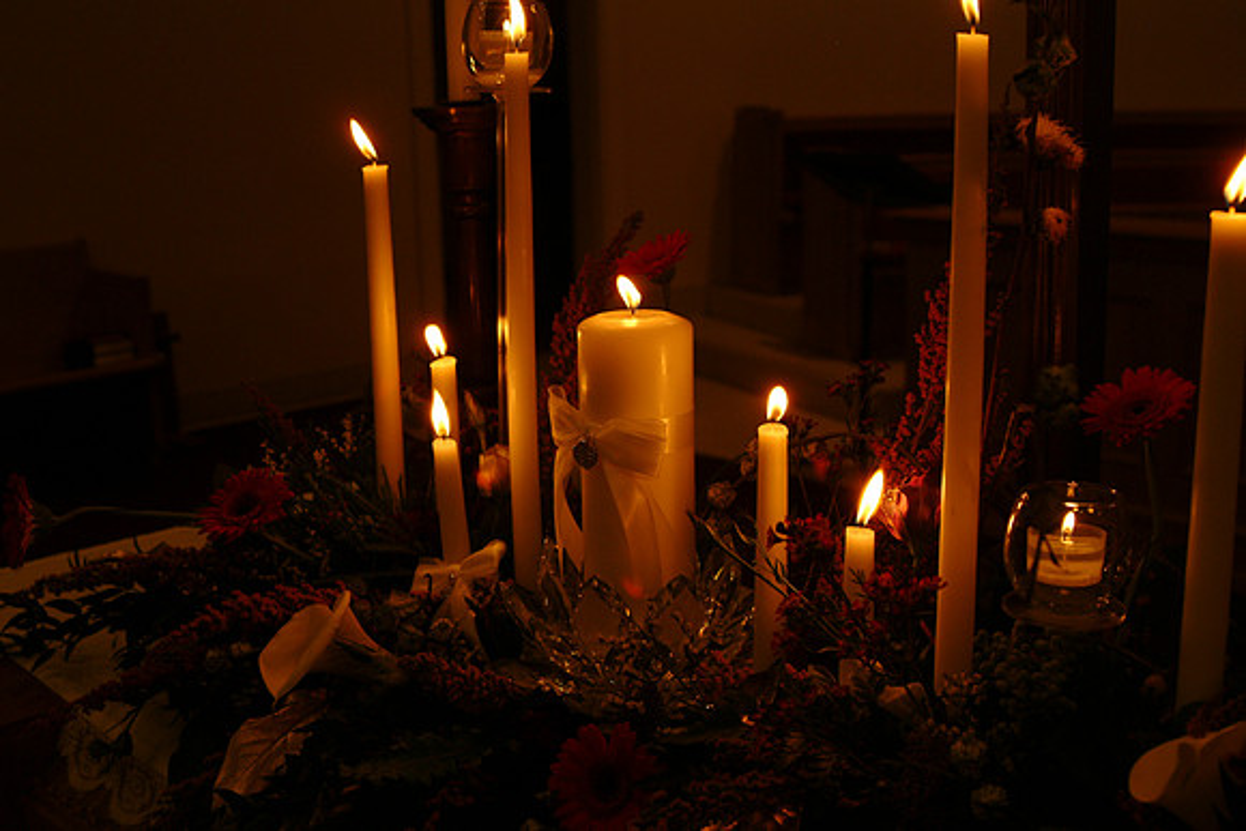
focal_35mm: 42
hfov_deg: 46.4
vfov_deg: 31.9
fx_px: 1454
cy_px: 416
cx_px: 623
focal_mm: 28
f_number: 4.8
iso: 400
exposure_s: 1/90
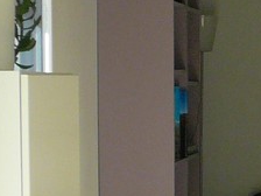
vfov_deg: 8.2
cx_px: 565
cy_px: 215
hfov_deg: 10.0
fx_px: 1357
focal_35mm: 180
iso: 100
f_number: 2.8
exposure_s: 1/125
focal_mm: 4.6
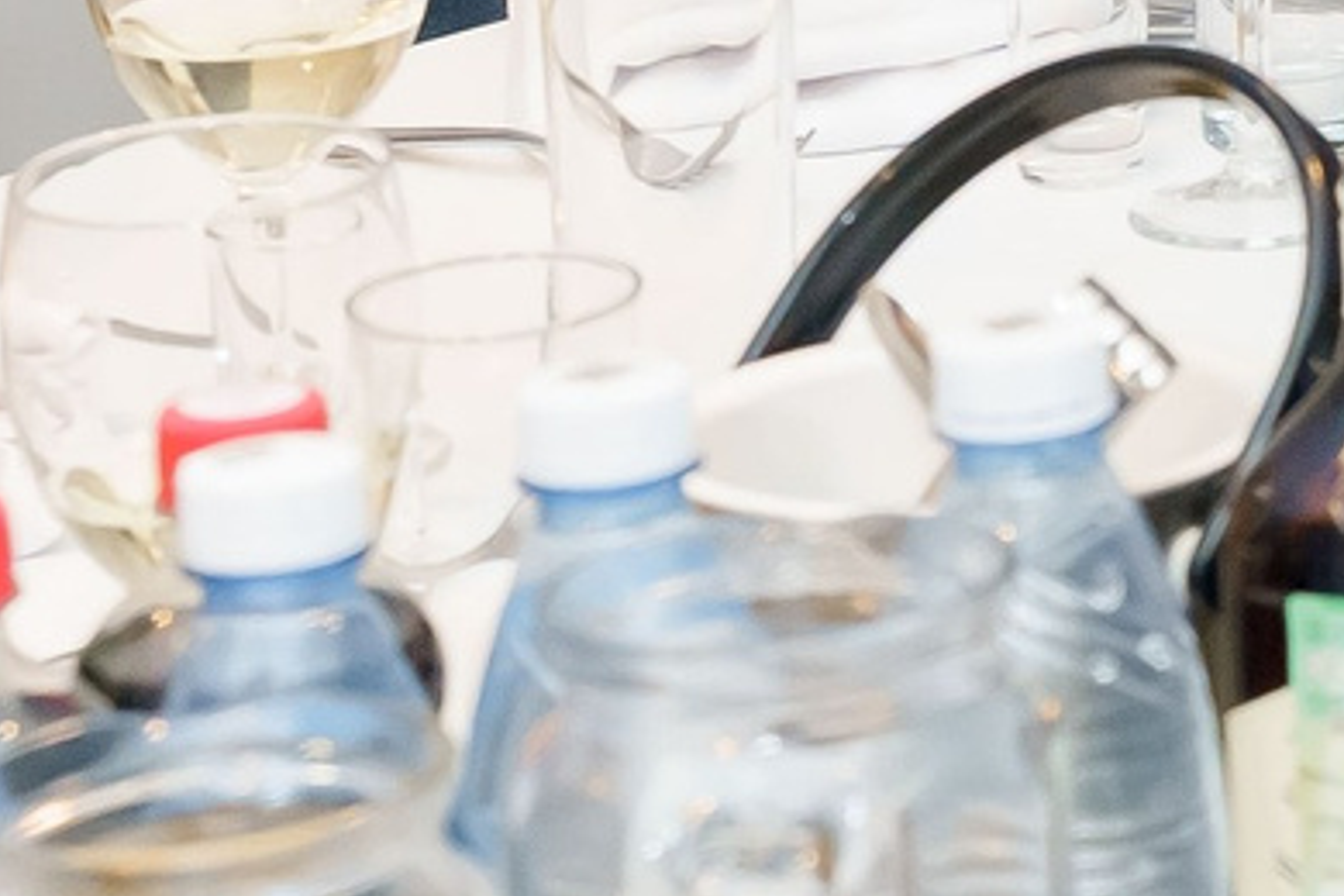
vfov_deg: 5.2
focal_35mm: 256
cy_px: -1335
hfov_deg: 7.3
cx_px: 3663
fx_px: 9557
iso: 3200
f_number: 5
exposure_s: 1/125
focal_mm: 39
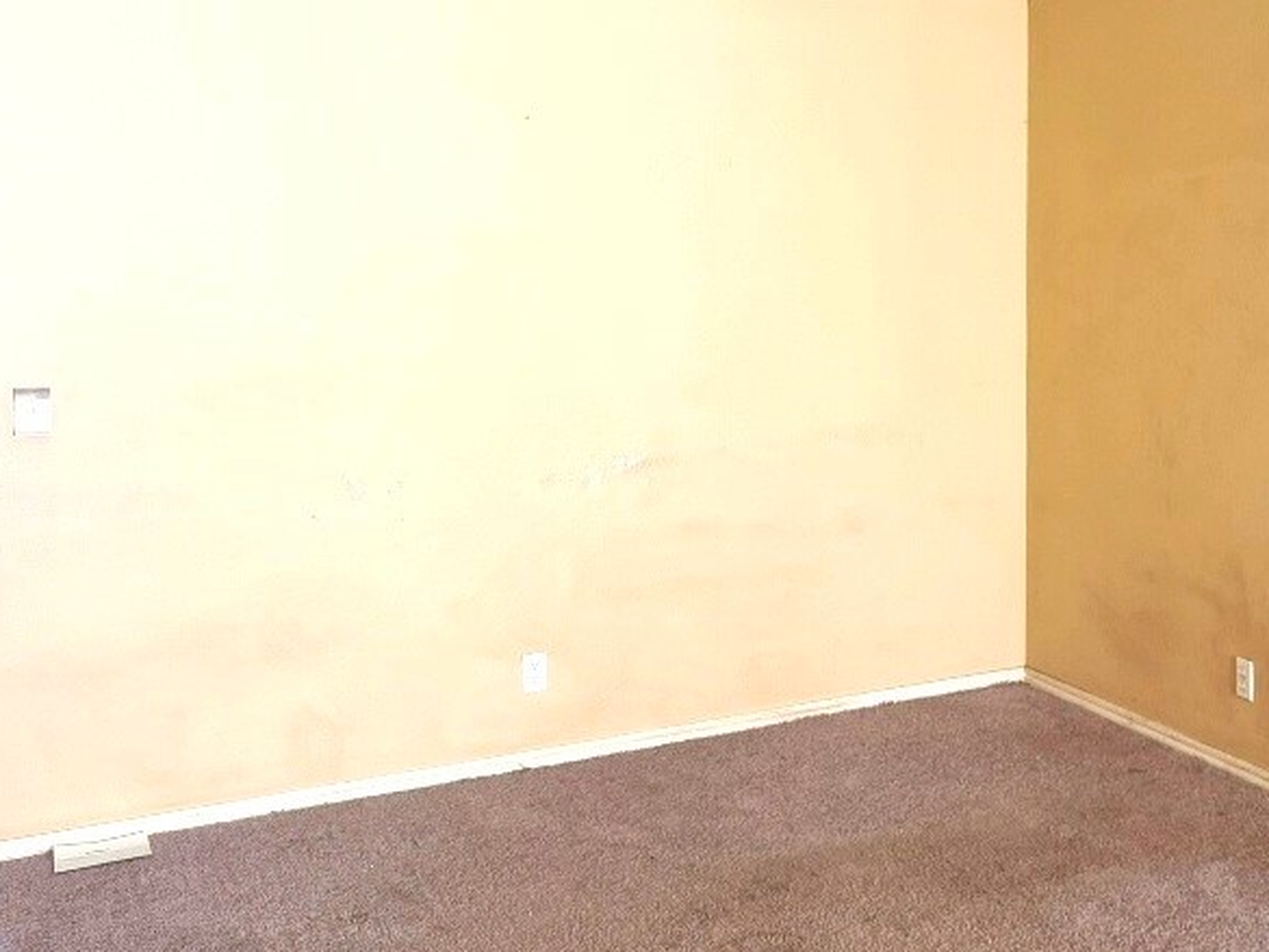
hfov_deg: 43.0
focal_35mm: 42
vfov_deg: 33.7
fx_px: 1540
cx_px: 994
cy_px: 241
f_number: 1.78
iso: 250
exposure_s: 1/60
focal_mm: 6.76
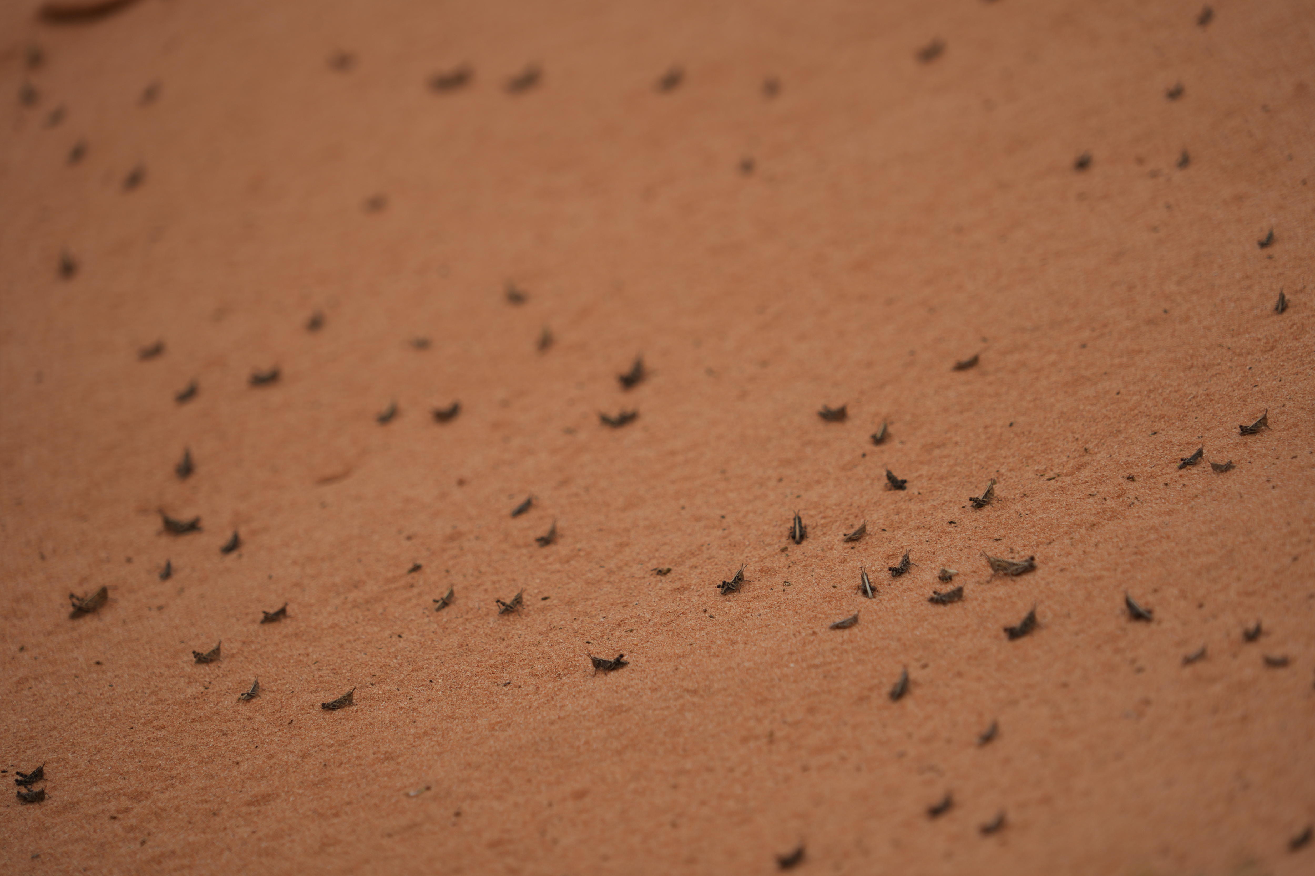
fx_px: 8766
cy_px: 438
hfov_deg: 8.6
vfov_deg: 5.7
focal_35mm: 240
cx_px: 658
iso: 100
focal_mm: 240
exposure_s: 1/500
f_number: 6.3
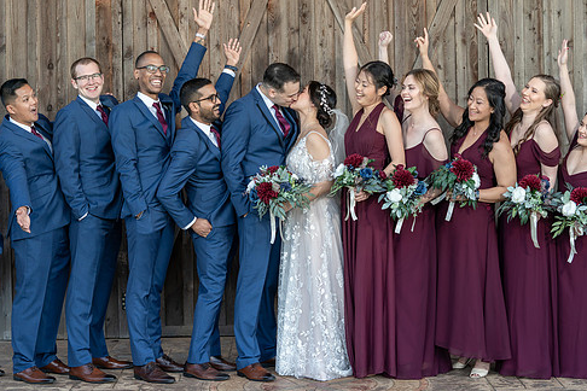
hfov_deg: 23.6
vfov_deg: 15.9
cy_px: 183
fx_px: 1402
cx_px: 271
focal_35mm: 86
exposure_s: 1/250
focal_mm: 70
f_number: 4
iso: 320
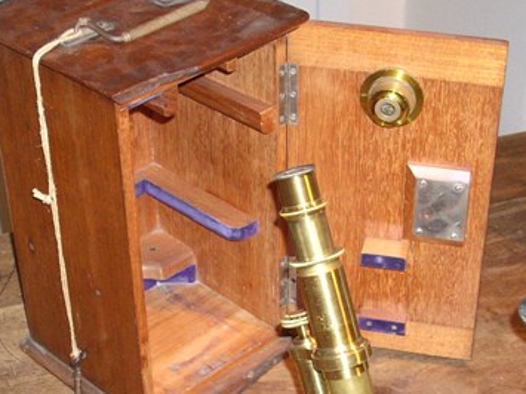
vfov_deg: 18.3
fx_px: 1215
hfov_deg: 24.4
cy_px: 302
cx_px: 279
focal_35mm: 80
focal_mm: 6.2
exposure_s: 1/60
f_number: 2.8
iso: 200
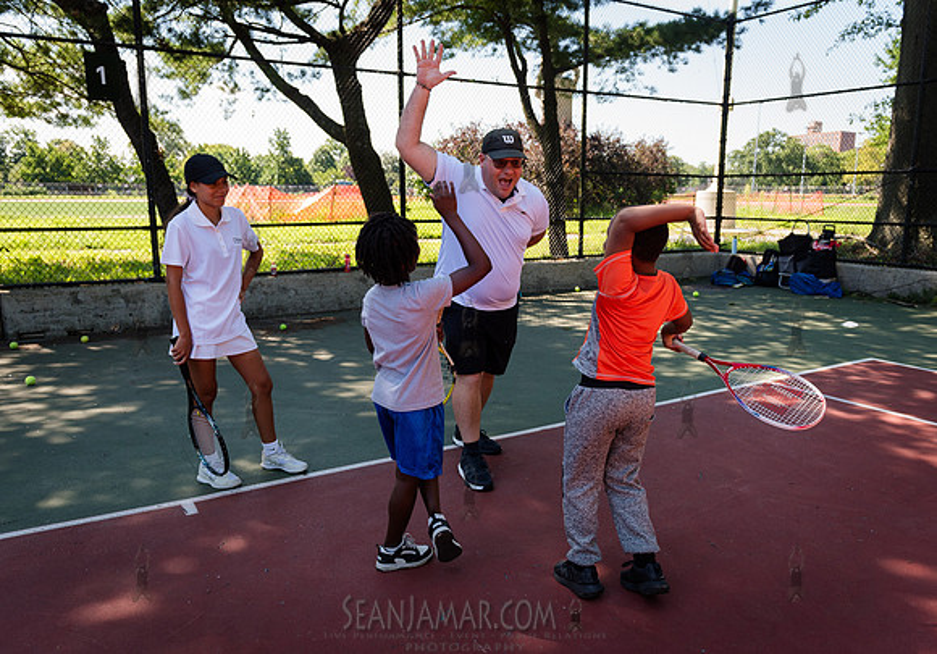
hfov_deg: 66.4
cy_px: 329
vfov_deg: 49.1
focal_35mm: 27
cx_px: 472
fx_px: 716
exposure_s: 1/320
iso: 200
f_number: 3.5
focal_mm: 24
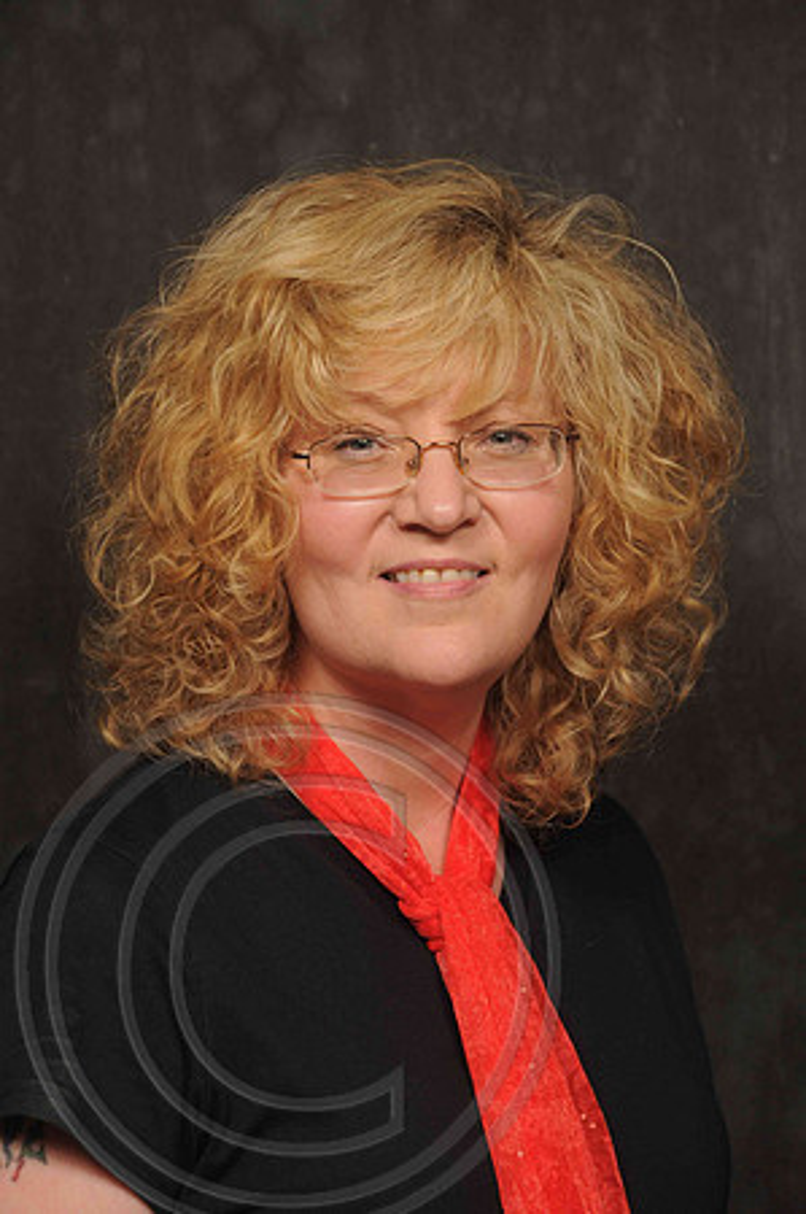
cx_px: 403
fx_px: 3534
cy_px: 607
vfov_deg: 19.5
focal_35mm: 105
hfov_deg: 13.0
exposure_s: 1/60
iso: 200
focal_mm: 70
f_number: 6.3
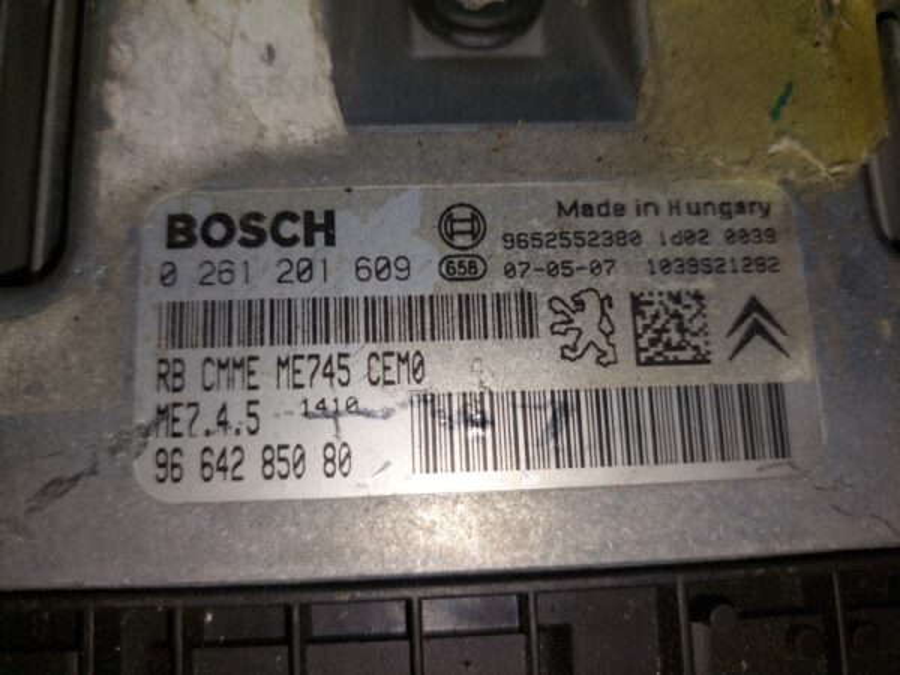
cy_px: 338
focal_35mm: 25
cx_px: 450
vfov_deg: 54.9
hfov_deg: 69.4
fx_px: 650
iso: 40
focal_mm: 5.23
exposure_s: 1/1170
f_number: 1.8
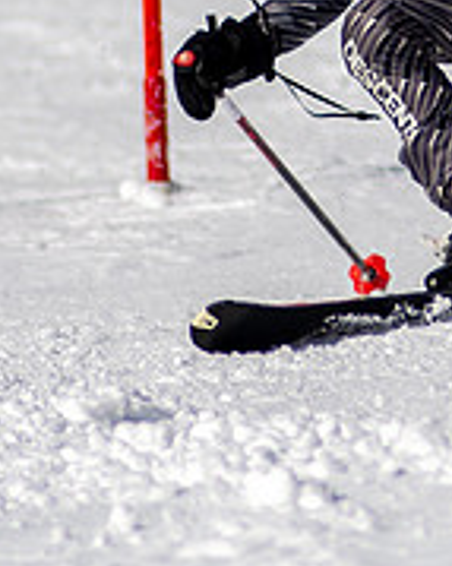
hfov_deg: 0.8
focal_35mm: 1895
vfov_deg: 1.0
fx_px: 31715
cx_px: 450
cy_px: 7
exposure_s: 1/8000
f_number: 2.8
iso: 100
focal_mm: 300
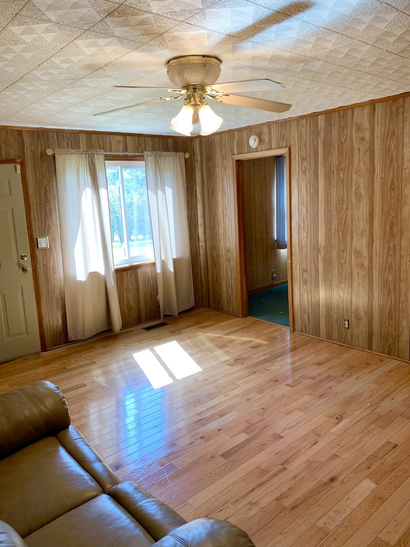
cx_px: 205
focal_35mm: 26
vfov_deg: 67.3
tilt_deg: -8.7
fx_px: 411
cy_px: 274
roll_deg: +3.6
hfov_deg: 53.1
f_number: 1.8
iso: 64
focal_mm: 4.25
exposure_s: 1/120
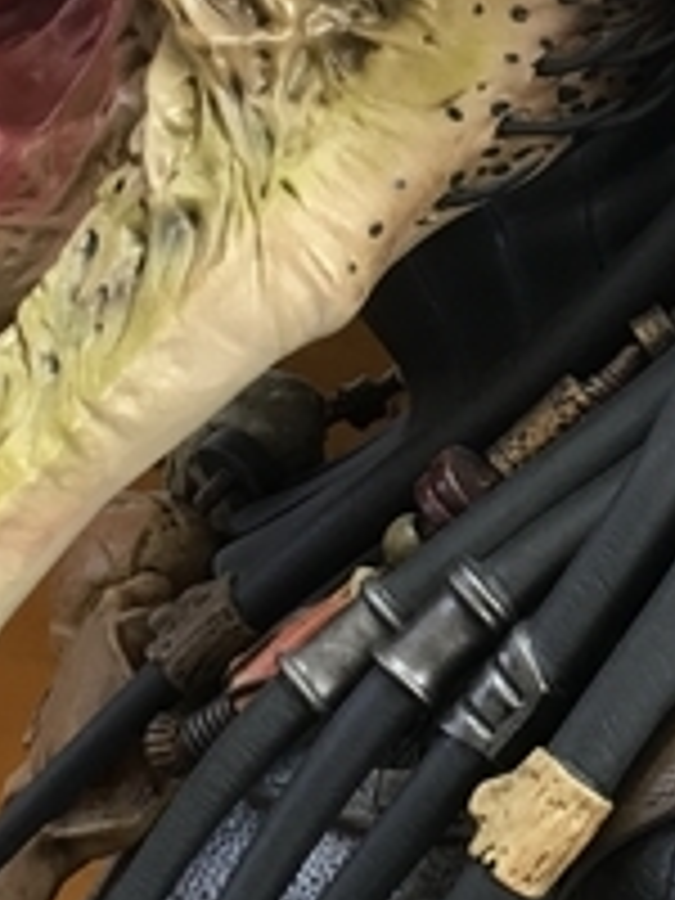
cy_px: 189
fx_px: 3016
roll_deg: +1.9
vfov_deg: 16.9
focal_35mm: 116
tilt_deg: -15.2
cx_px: 652
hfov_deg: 12.6
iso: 32
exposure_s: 1/15
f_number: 2.2
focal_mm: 4.15
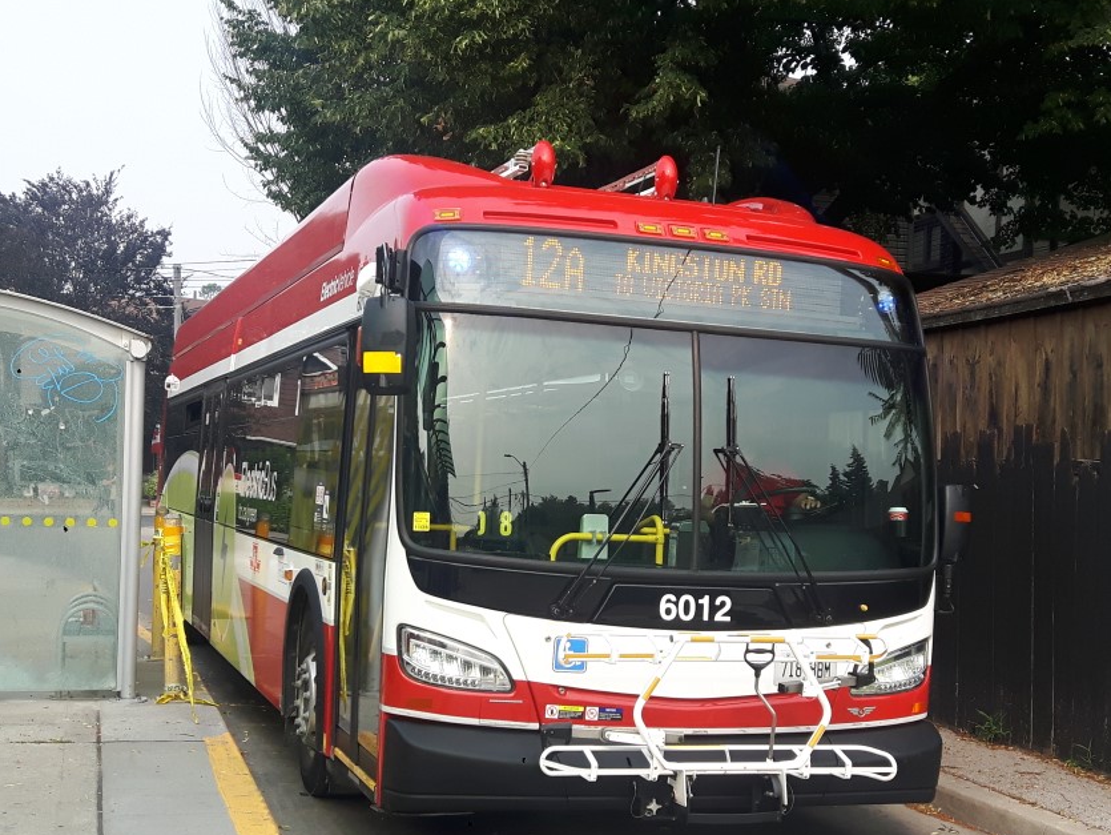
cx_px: 550
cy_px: 490
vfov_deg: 37.6
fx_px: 1220
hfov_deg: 49.0
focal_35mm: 38
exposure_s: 1/418
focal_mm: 3.7
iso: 40
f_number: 1.9
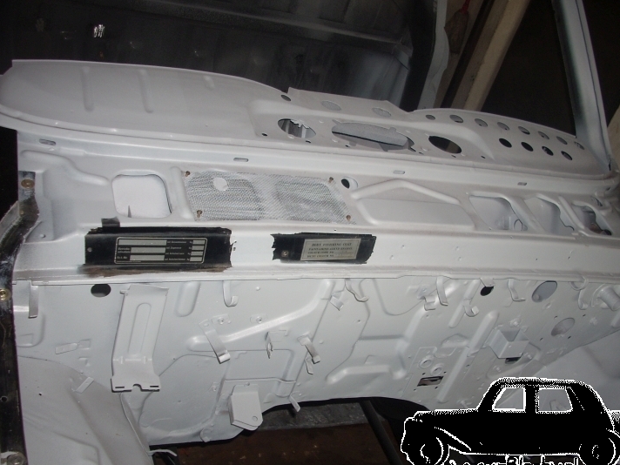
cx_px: 321
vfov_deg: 36.8
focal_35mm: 39
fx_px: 699
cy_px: 240
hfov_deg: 47.9
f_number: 2.8
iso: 64
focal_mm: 6.2
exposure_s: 1/30
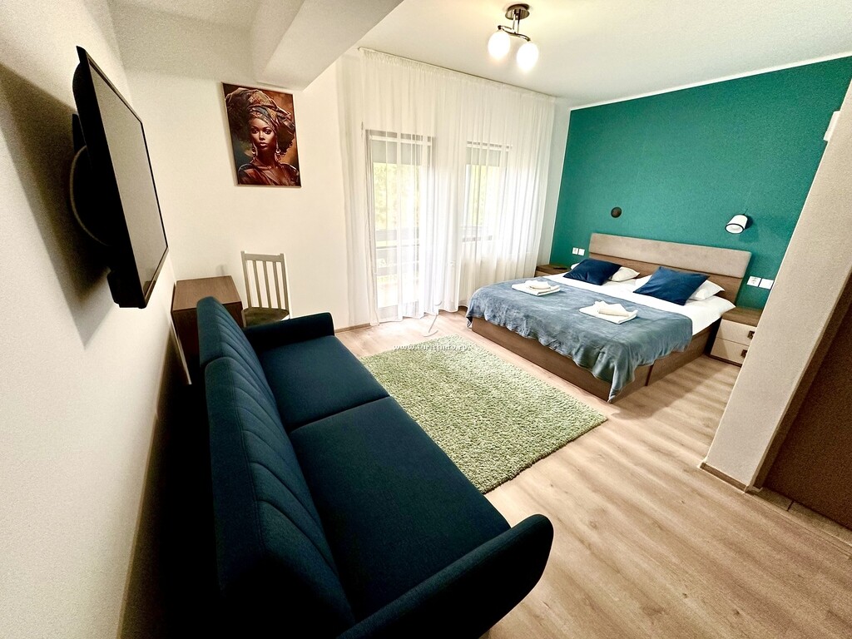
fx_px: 345
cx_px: 426
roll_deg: -1.1
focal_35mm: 14
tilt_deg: -20.7
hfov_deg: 102.1
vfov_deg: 85.7
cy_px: 320
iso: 250
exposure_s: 1/99
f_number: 2.2
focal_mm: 2.22
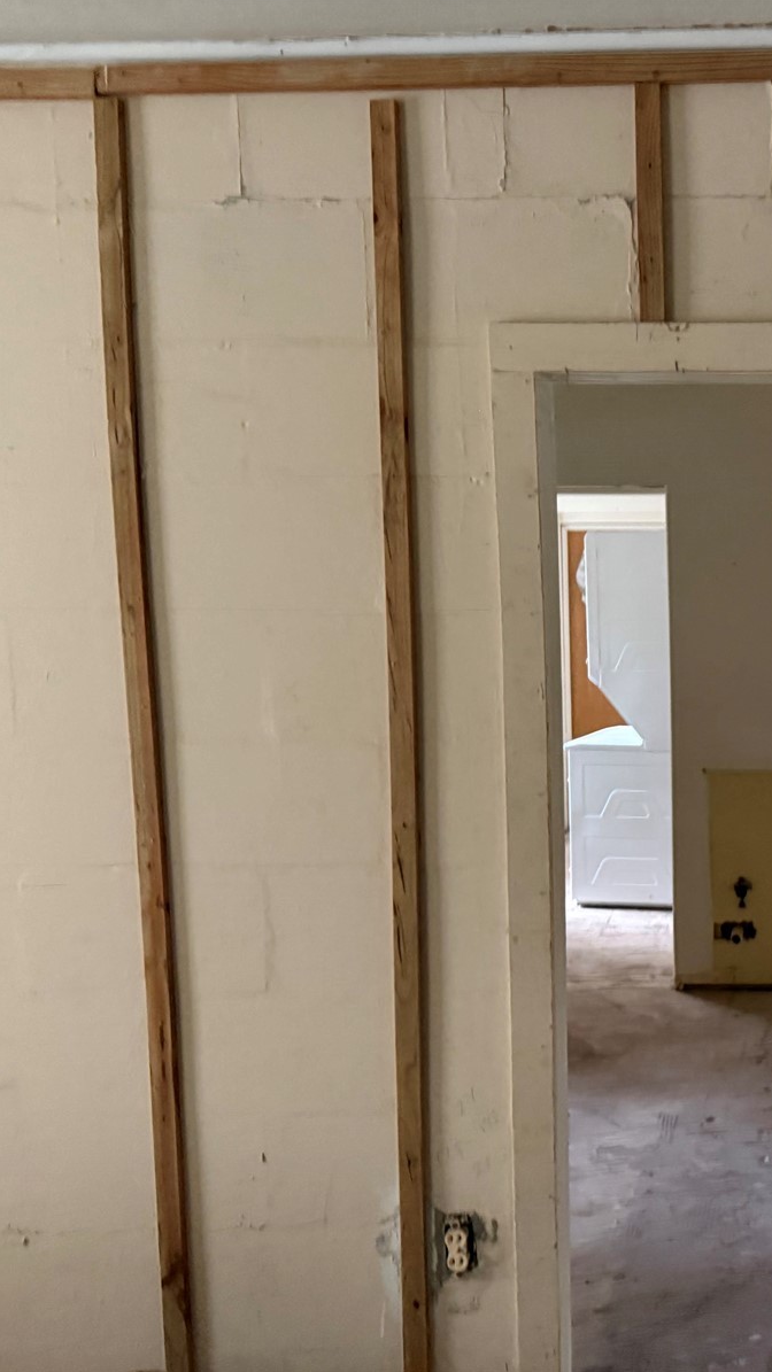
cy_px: 685
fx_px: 1274
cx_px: 771
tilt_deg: -4.3
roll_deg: -1.7
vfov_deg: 56.6
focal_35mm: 35
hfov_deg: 31.2
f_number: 1.78
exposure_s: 1/51
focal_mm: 6.76
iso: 800
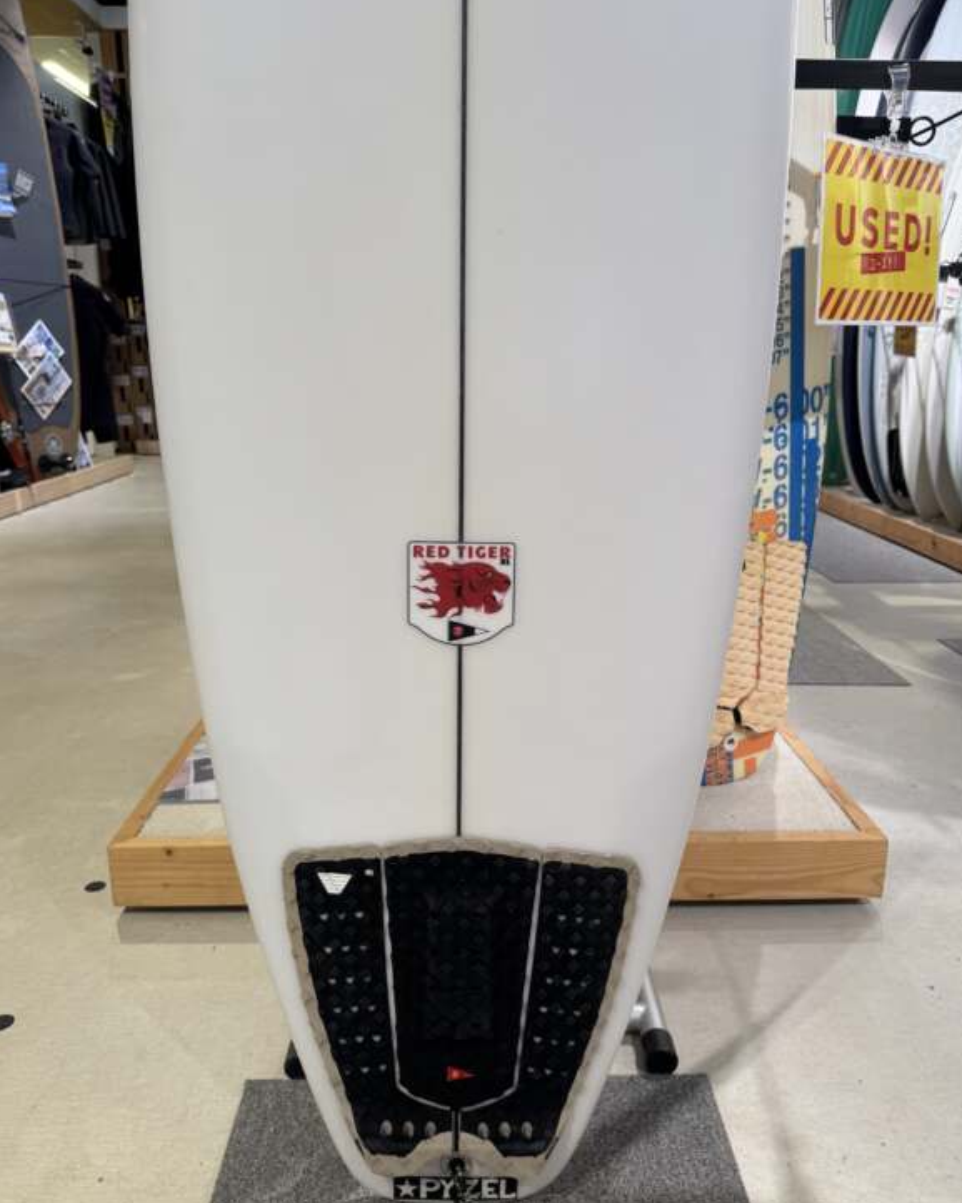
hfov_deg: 54.9
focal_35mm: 26
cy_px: 599
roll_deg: +0.8
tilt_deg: -14.0
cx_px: 487
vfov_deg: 66.0
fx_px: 925
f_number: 1.78
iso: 100
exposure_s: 1/120
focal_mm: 6.76
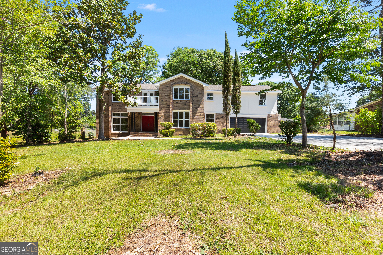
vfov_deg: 77.3
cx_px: 192
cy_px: 128
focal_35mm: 15
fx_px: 160
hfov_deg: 100.4
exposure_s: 1/60
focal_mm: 10
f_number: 10
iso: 100
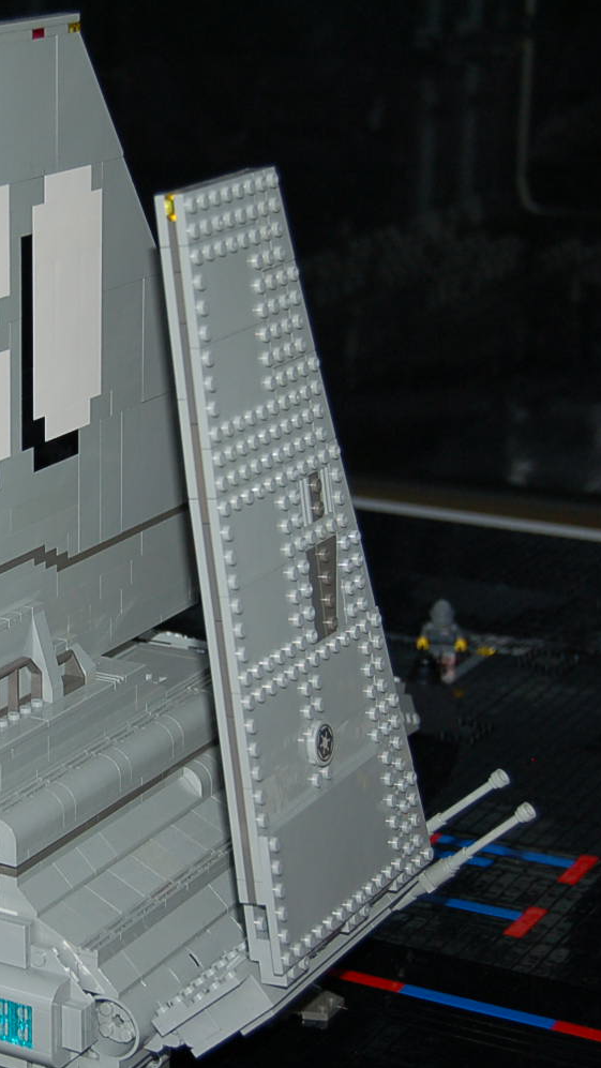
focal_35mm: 90
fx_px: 2549
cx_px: -106
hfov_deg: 13.1
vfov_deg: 23.7
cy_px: 535
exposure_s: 1/60
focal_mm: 38
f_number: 4.8
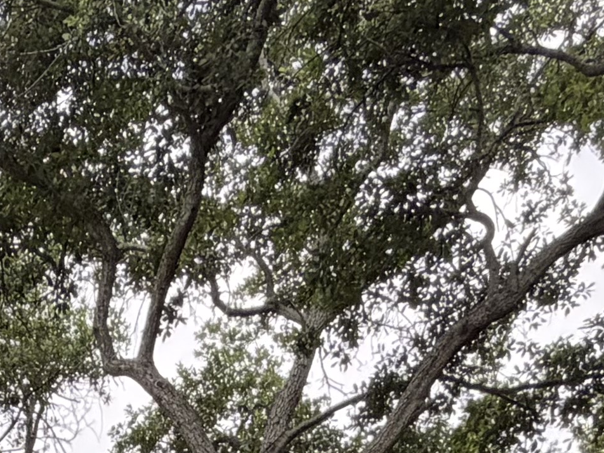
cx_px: -247
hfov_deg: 20.6
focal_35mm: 84
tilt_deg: -3.0
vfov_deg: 12.3
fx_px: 1466
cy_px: 1197
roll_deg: -0.1
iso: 64
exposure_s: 1/502
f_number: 2.2
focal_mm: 2.22
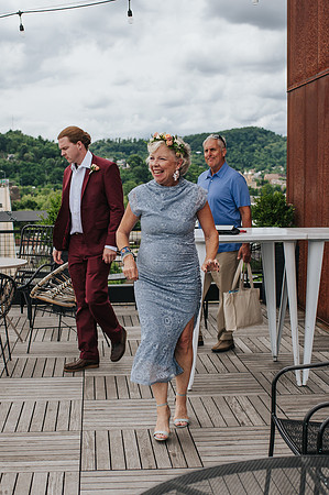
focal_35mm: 56
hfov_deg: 24.0
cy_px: 264
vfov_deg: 35.6
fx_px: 771
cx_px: 111
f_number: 3.5
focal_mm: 35
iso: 125
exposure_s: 1/1250
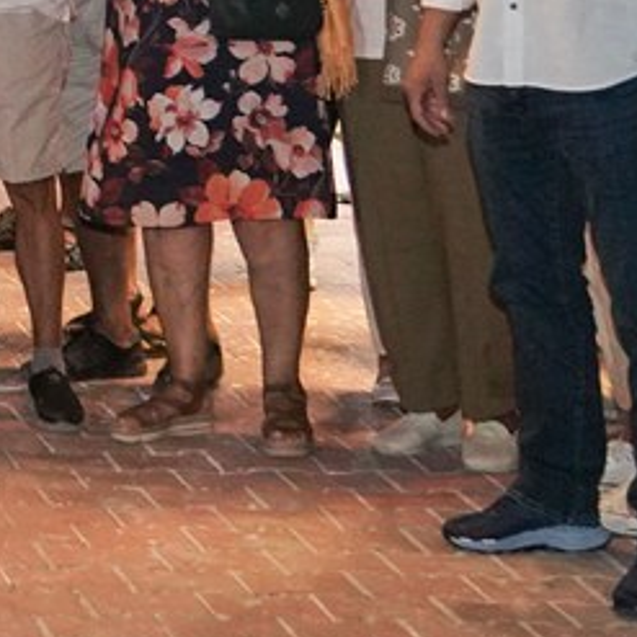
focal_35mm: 165
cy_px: -556
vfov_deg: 10.0
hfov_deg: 9.9
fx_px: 3435
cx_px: -611
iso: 1600
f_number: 3.2
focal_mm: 24
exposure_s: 1/125
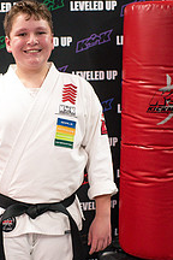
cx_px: 37
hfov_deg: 18.5
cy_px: 181
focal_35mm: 73
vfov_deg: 27.5
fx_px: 526
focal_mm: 35
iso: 1250
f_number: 3.5
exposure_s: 1/200
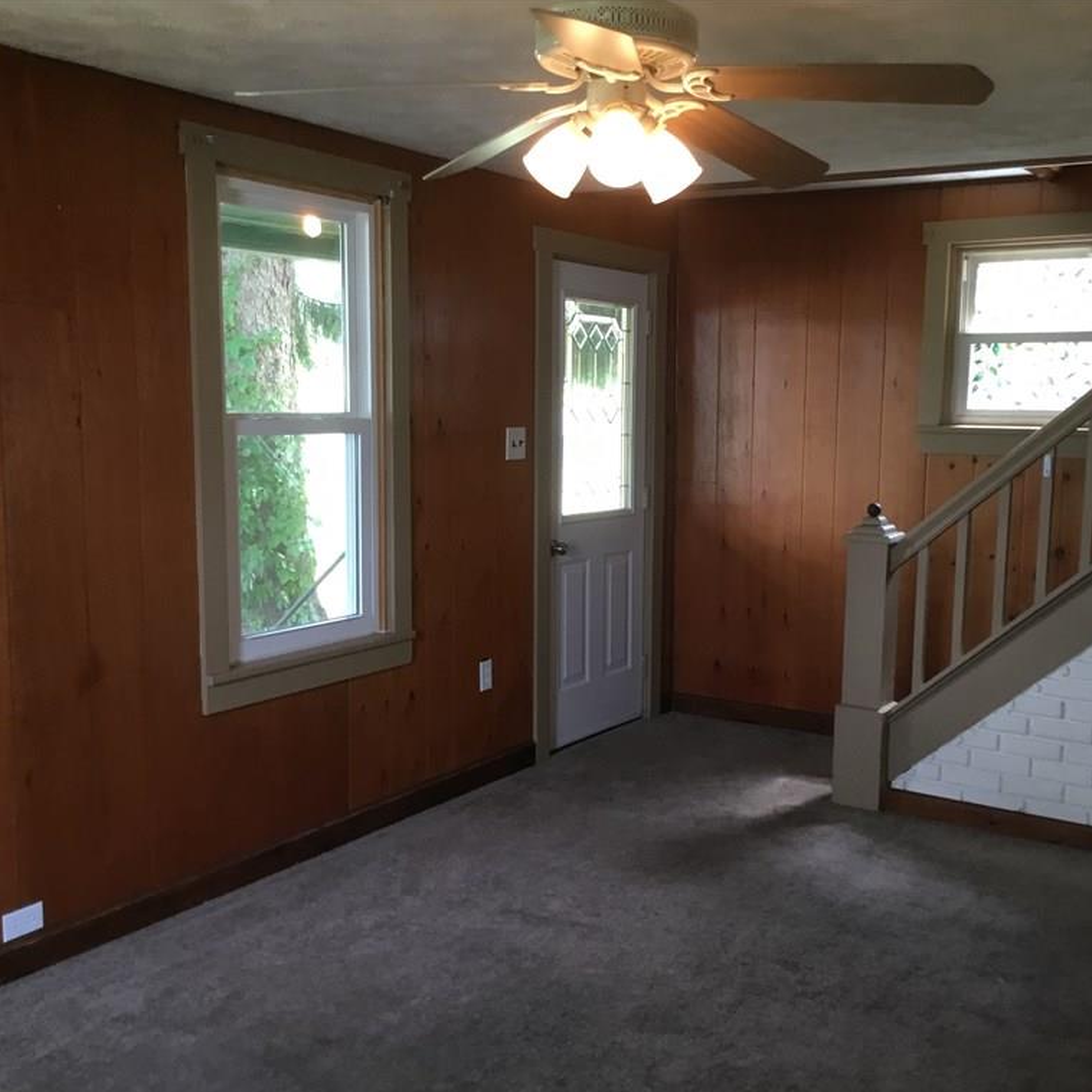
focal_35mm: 37
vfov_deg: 44.9
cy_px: 550
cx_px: 621
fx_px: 1321
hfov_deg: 44.8
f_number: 2.4
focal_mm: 3.3
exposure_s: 1/30
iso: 64
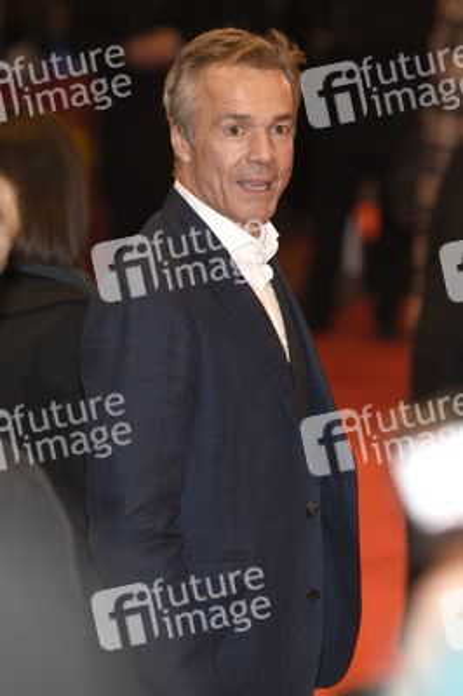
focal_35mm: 210
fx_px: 4058
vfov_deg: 9.8
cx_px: 232
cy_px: 348
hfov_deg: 6.5
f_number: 3.2
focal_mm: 140
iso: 400
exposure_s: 1/320
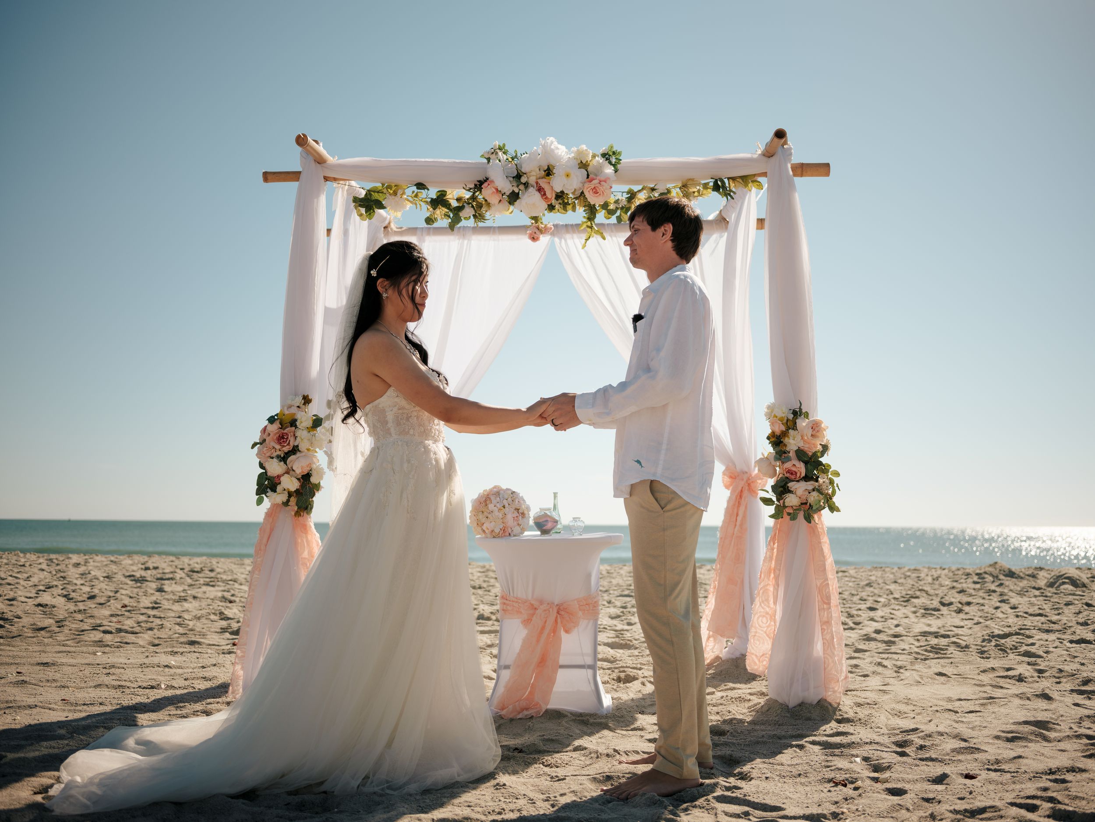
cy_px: 411
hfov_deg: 46.8
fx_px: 1265
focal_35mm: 40
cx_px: 548
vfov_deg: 36.0
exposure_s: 1/2000
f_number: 3.5
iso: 160
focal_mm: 50
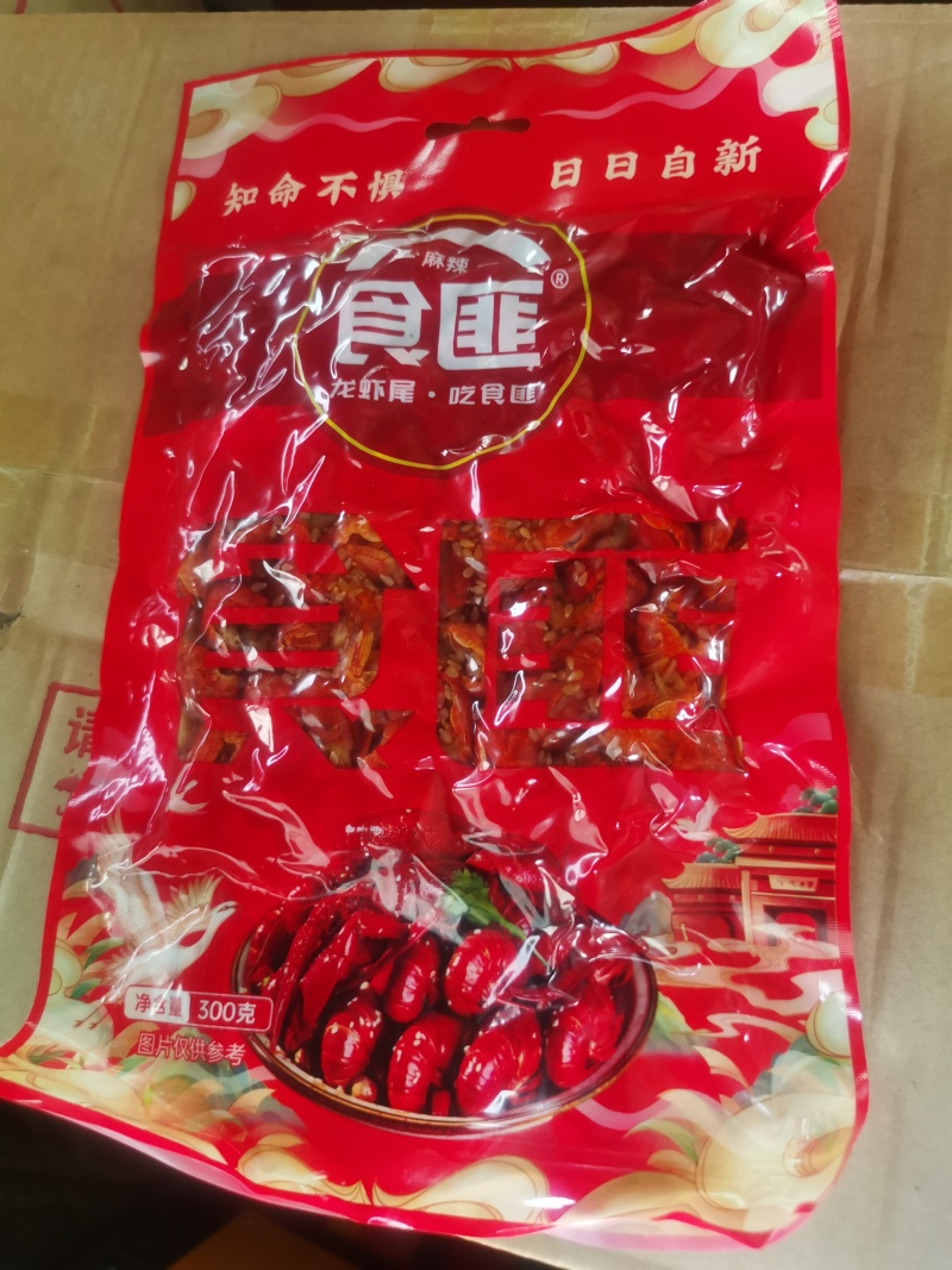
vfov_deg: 65.3
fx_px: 990
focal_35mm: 27
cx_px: 476
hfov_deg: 51.3
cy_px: 635
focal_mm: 5.58
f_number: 1.8
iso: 400
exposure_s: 1/33.3
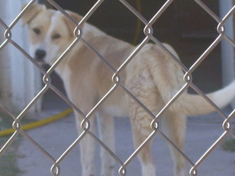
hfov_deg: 7.2
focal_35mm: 277
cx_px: 98
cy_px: 136
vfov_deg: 5.4
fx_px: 1880
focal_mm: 18
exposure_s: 1/180
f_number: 4.6
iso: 80
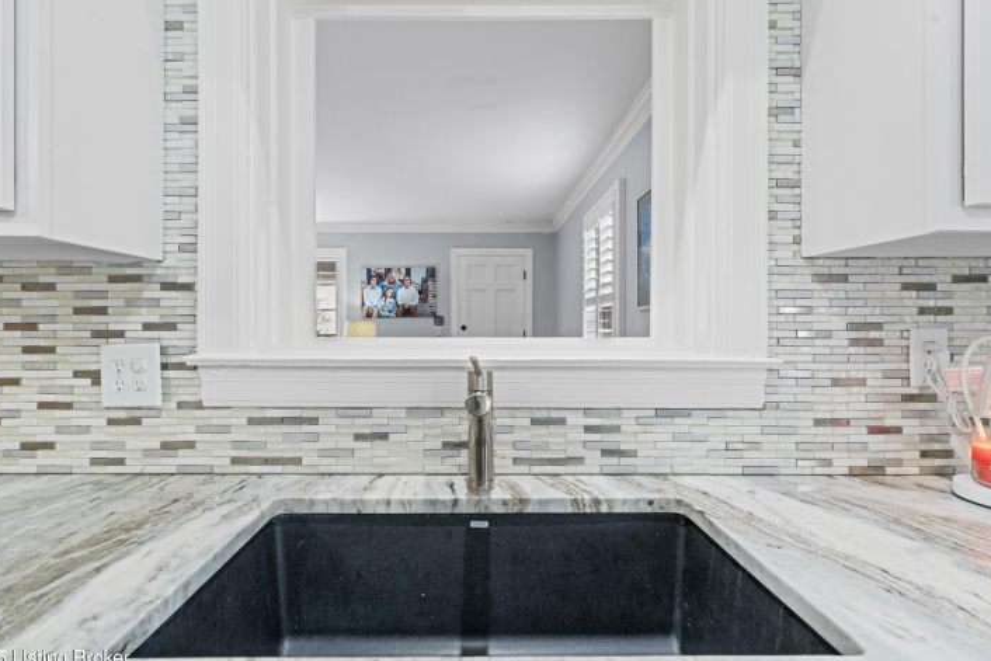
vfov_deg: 70.5
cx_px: 473
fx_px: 468
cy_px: 338
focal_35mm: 17
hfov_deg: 93.2
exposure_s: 1/3
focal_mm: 16
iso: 400
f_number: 8
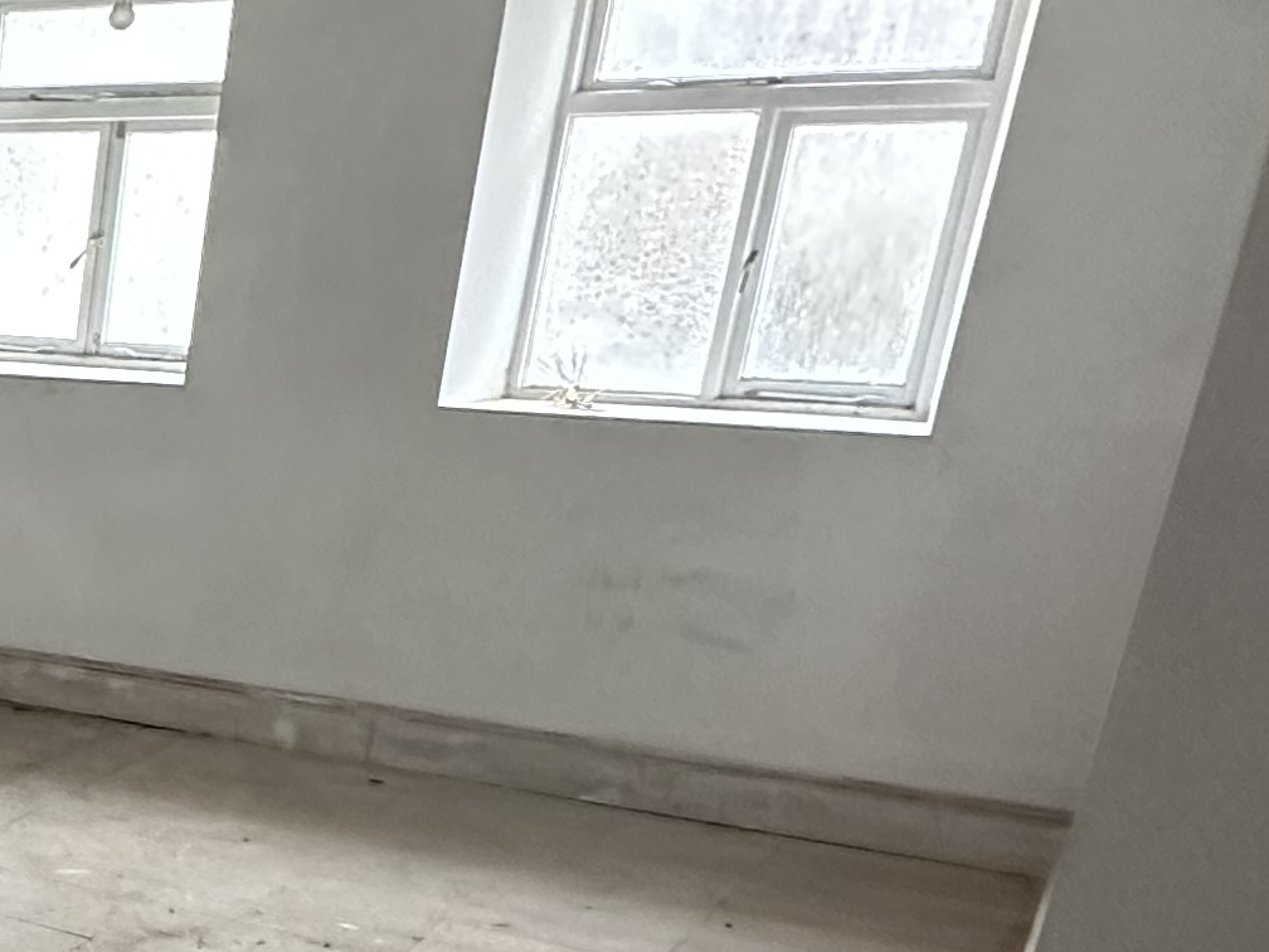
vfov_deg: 25.1
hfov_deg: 25.6
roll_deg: +0.4
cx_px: -641
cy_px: 912
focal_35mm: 56
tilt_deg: -19.0
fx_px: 2053
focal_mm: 2.22
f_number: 2.2
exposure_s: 1/60
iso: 320
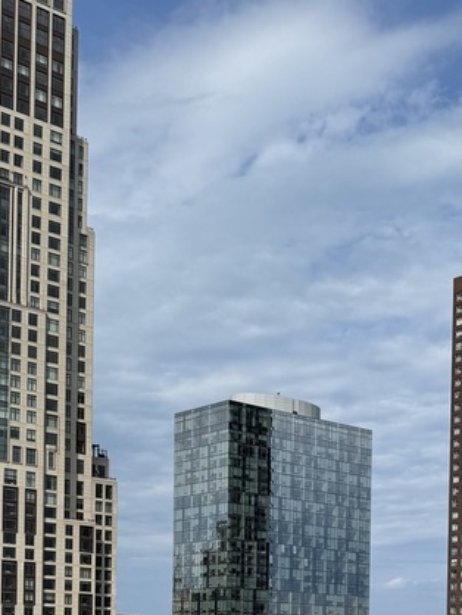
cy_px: 647
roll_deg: -0.7
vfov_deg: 28.7
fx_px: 1102
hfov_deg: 23.0
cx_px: 421
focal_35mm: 62
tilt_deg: -0.5
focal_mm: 6.76
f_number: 1.78
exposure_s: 1/7092
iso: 80
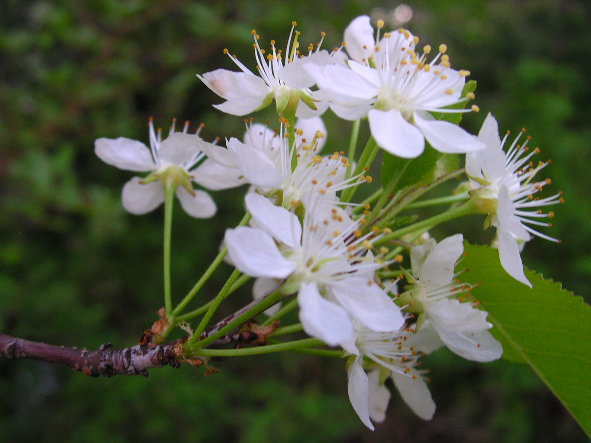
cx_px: 296
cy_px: 222
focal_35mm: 43
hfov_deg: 43.9
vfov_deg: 33.6
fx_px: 734
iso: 100
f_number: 2.9
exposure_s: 1/71.5
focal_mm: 6.6
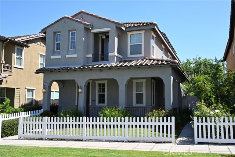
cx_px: 118
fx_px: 242
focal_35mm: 37
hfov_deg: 51.9
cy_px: 78
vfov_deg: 36.0
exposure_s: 1/320
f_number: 11
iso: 400
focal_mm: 37
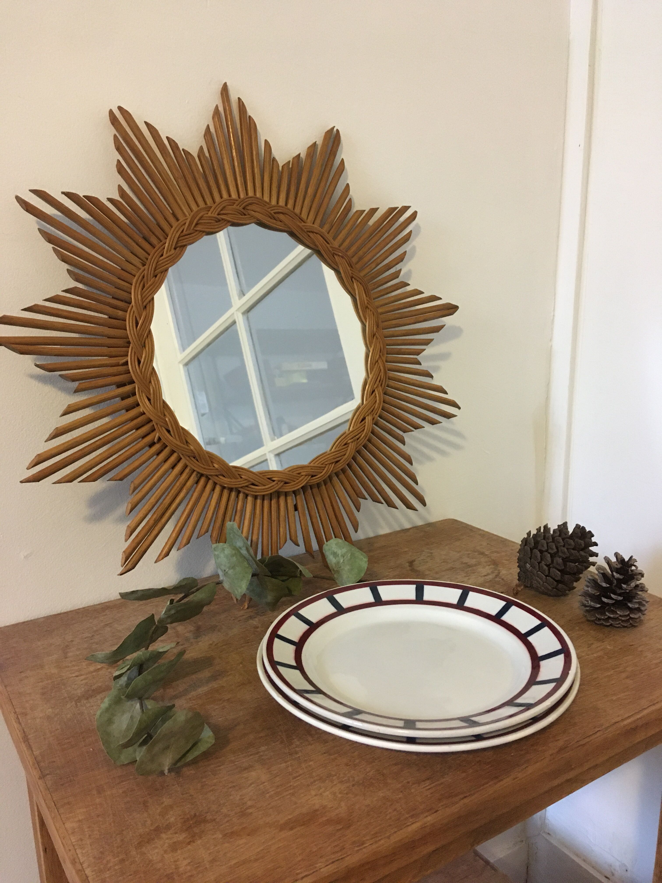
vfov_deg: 61.7
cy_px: 442
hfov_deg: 48.2
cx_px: 331
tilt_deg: -12.9
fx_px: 739
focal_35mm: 29
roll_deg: +0.1
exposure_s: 1/25
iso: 200
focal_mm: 4.15
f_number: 2.2
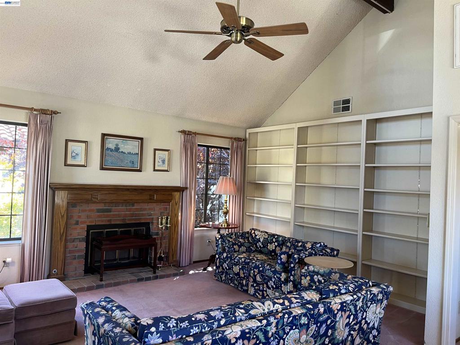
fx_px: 346
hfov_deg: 67.3
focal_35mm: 26
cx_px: 230
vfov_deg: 53.1
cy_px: 172
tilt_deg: +1.6
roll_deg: -2.5
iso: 100
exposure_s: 1/60
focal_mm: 5.1
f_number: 1.6
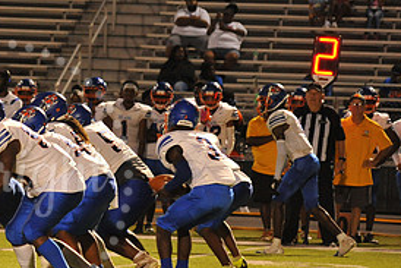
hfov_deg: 4.9
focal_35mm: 423
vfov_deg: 3.3
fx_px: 4714
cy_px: 177
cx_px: -7
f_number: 5.6
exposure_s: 1/160
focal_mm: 200
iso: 3200
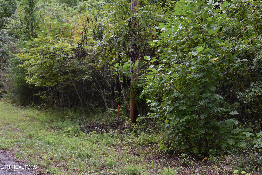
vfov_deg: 16.6
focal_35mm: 82
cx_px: 131
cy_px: 88
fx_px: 600
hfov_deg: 24.6
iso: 450
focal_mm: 55
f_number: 5.6
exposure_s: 1/250
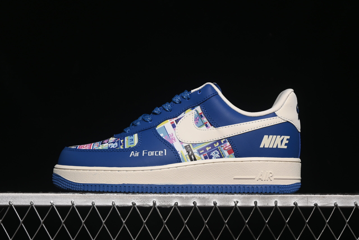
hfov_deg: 27.0
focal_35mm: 75
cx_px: 180
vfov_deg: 18.2
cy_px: 120
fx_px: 748
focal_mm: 50
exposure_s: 1/60
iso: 160
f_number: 6.3
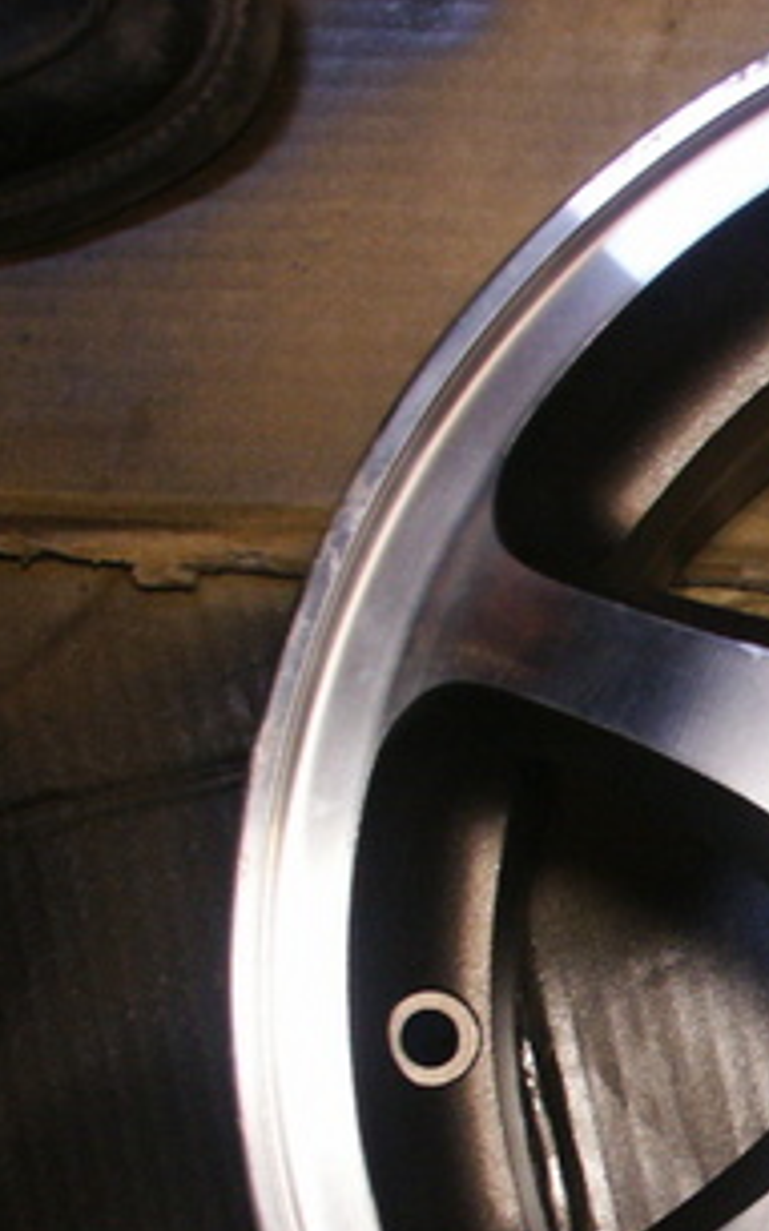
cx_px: 1280
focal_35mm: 86
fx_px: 2886
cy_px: 1074
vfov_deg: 23.5
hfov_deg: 13.9
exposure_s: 1/10
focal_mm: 8.03
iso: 100
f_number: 4
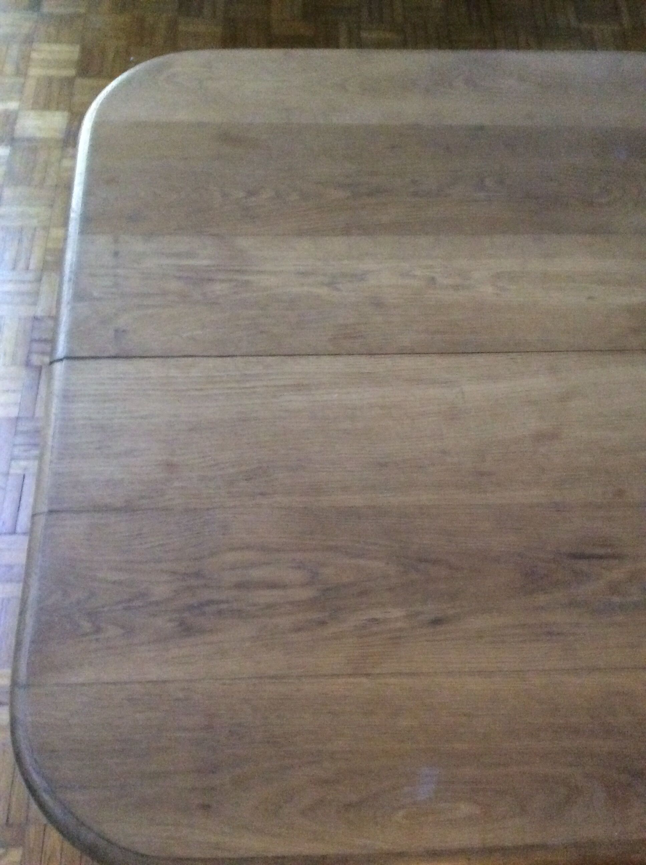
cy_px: 432
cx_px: 323
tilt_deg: -64.6
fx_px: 798
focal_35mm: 32
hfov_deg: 44.1
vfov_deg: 56.9
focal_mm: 3.3
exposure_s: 1/17
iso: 800
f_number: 2.4
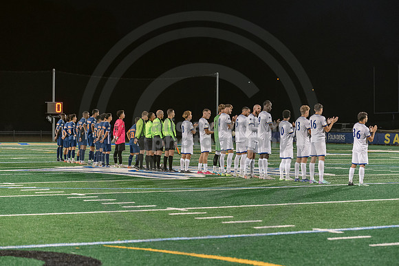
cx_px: 200
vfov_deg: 12.9
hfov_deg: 19.3
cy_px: 133
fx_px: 1175
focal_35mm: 106
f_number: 3.2
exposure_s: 1/250
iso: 2500
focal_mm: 100
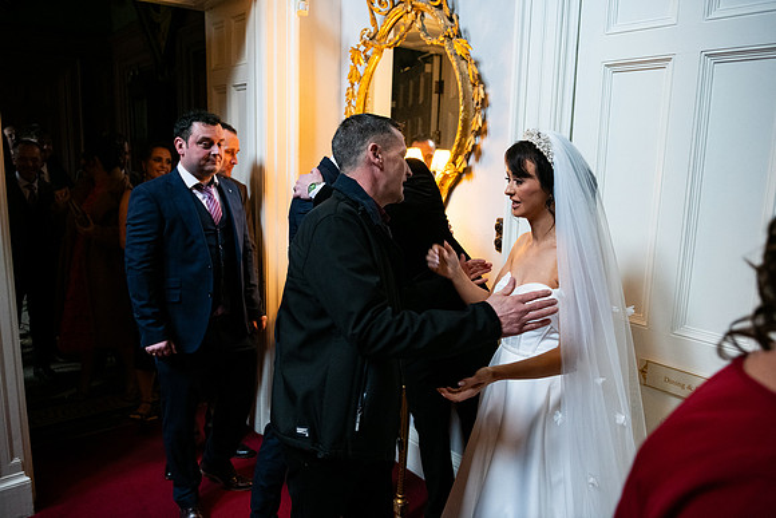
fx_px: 604
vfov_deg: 46.4
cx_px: 388
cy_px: 259
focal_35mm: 28
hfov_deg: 65.5
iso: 1600
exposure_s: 1/160
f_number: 3.5
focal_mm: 28
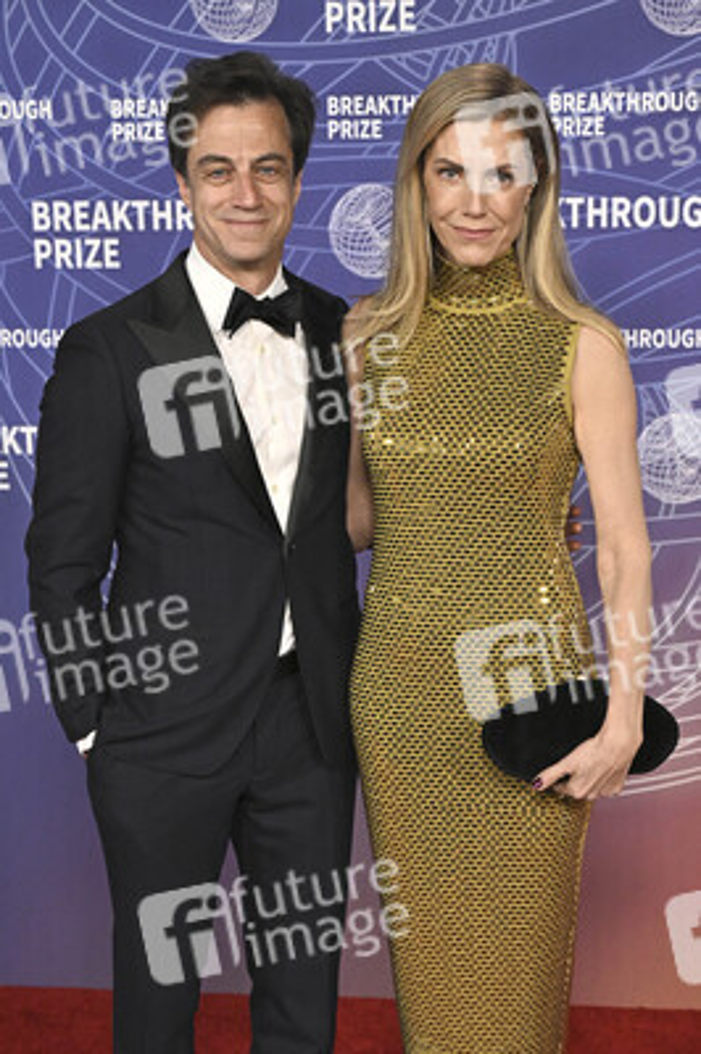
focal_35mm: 45
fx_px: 1317
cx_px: 350
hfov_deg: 29.8
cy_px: 527
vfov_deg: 43.6
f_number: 4
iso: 2000
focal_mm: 45
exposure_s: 1/320
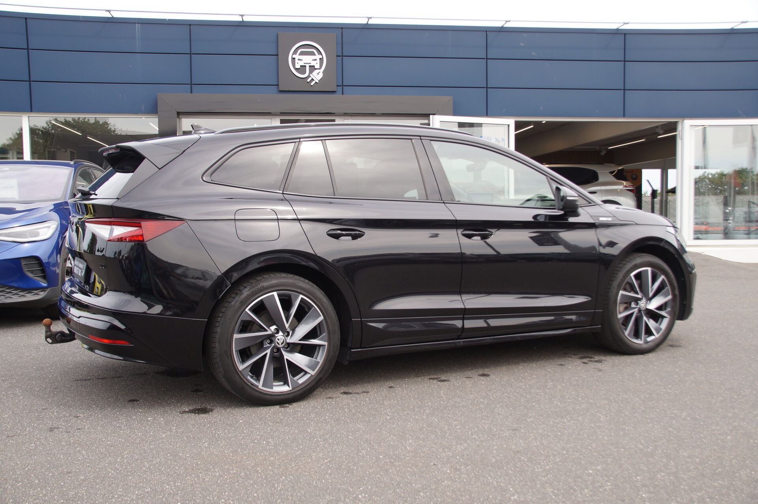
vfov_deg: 36.8
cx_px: 379
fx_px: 758
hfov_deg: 53.2
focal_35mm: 36
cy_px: 252
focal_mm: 24
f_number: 5.6
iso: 100
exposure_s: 1/125
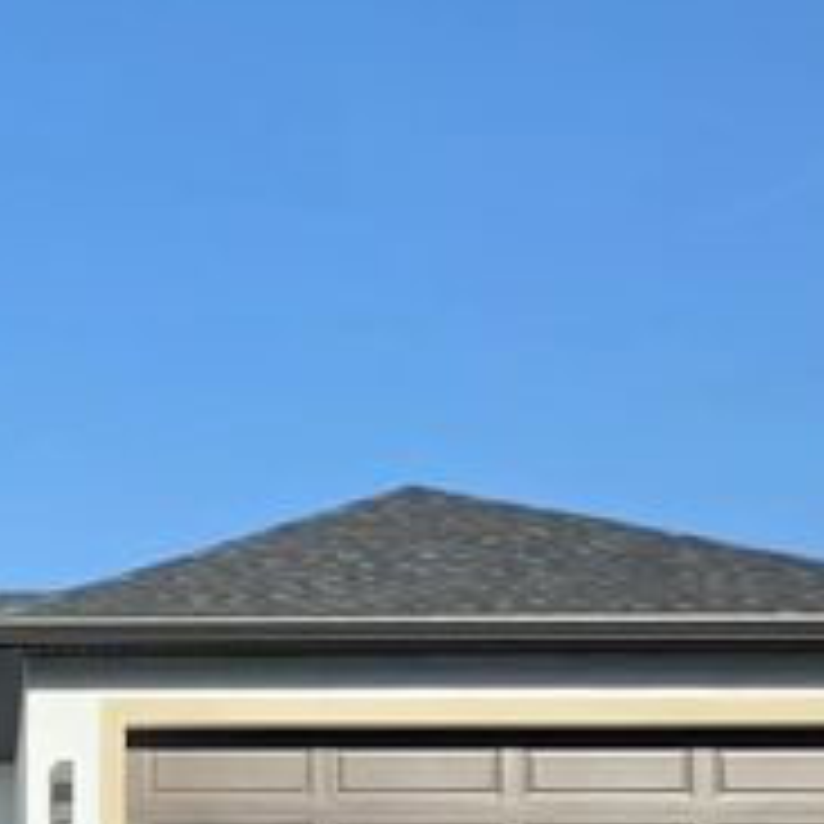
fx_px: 1912
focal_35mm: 71
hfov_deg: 23.0
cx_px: -59
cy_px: 856
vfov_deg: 23.2
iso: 50
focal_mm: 6.5
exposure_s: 1/7939
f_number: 1.4
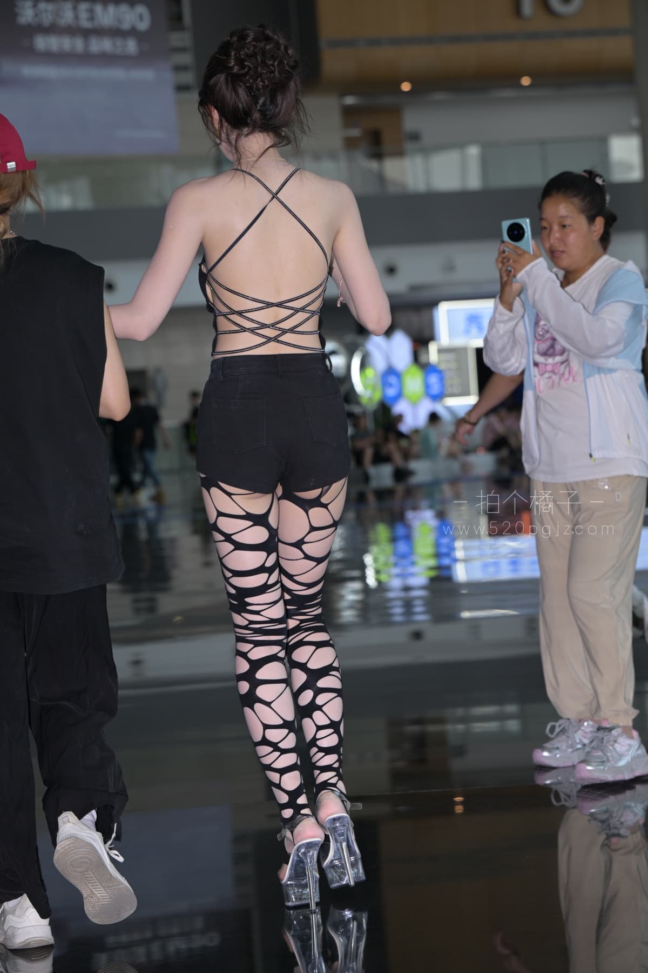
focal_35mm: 98
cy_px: 486
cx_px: 324
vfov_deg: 20.8
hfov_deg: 14.0
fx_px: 2646
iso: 200
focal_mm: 98
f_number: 5
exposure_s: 1/200
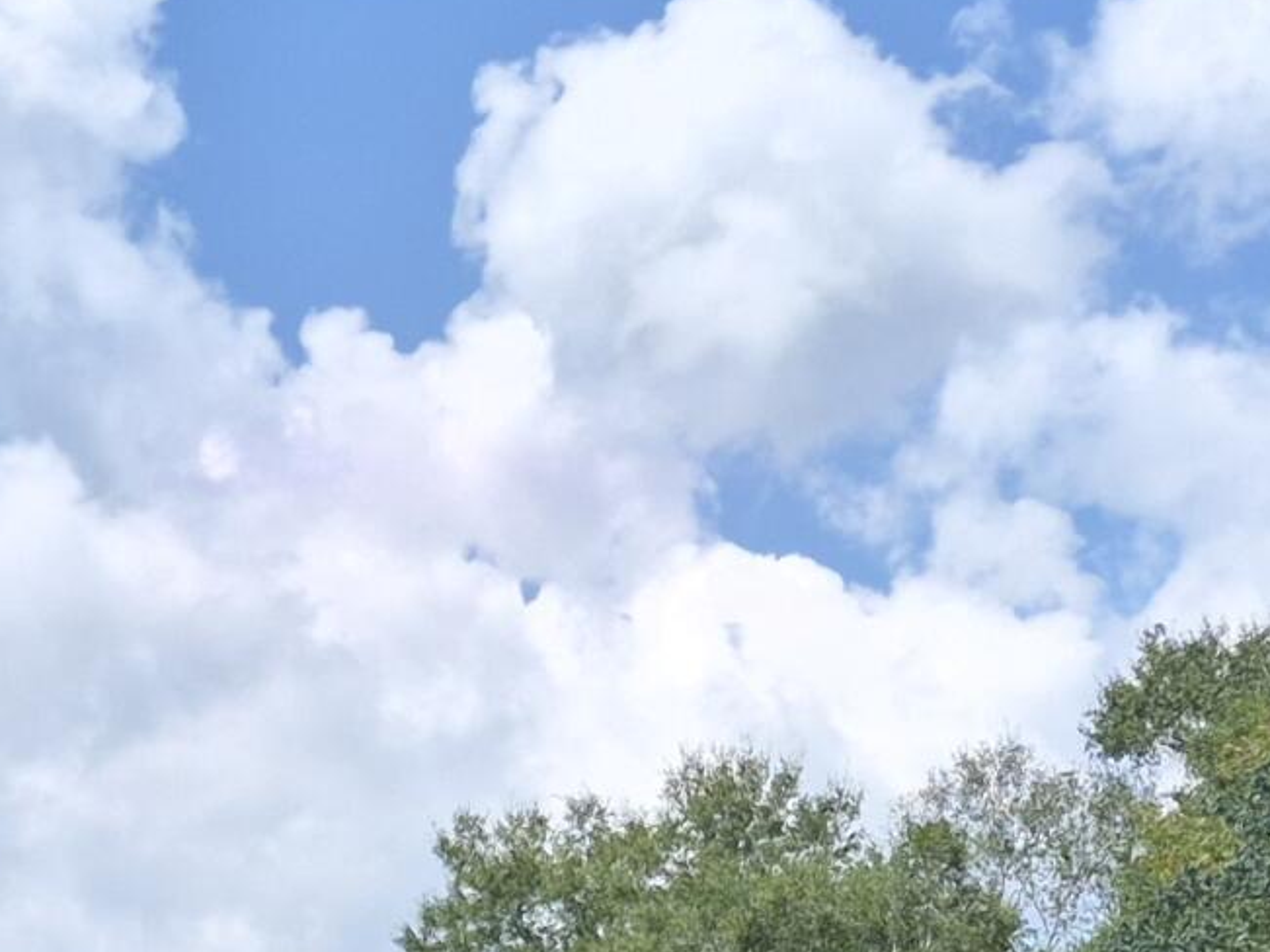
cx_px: -507
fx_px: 3888
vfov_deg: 12.0
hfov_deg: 17.1
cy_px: 2074
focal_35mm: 106
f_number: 1.8
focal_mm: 5.4
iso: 80
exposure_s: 1/4800
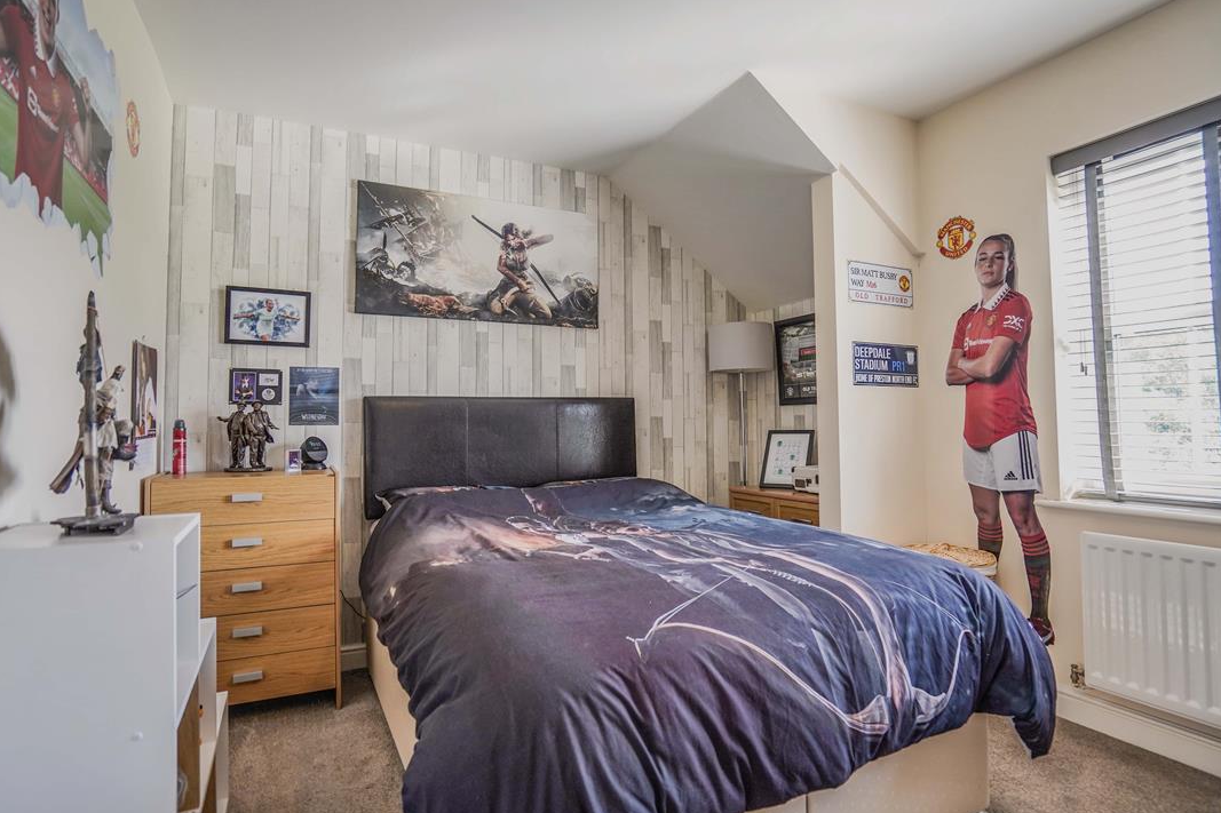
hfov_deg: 90.0
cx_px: 592
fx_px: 610
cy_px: 398
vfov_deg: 67.4
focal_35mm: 18
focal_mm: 16
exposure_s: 1/60
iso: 500
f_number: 4
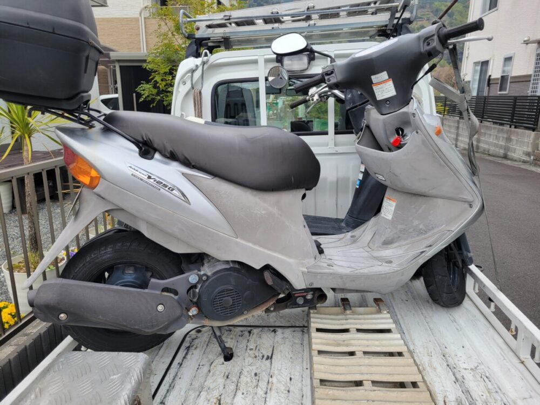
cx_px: 270
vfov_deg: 53.1
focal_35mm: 26
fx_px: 406
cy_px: 202
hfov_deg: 67.3
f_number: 1.8
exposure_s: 1/345
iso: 40
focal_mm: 5.4
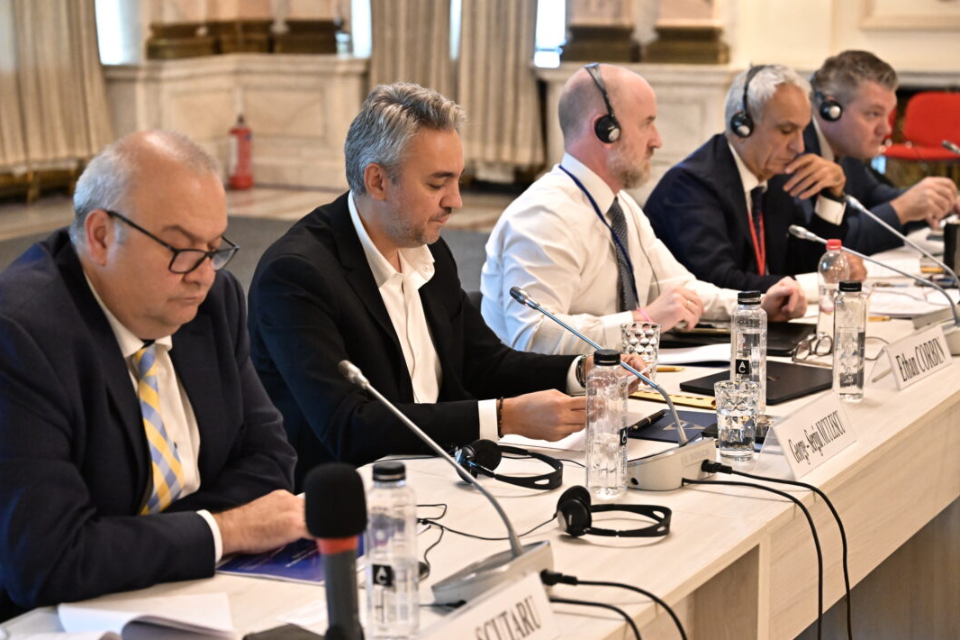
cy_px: 312
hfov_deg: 27.4
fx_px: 1973
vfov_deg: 18.4
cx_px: 467
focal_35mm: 74
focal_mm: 68
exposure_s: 1/250
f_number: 4
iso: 6400
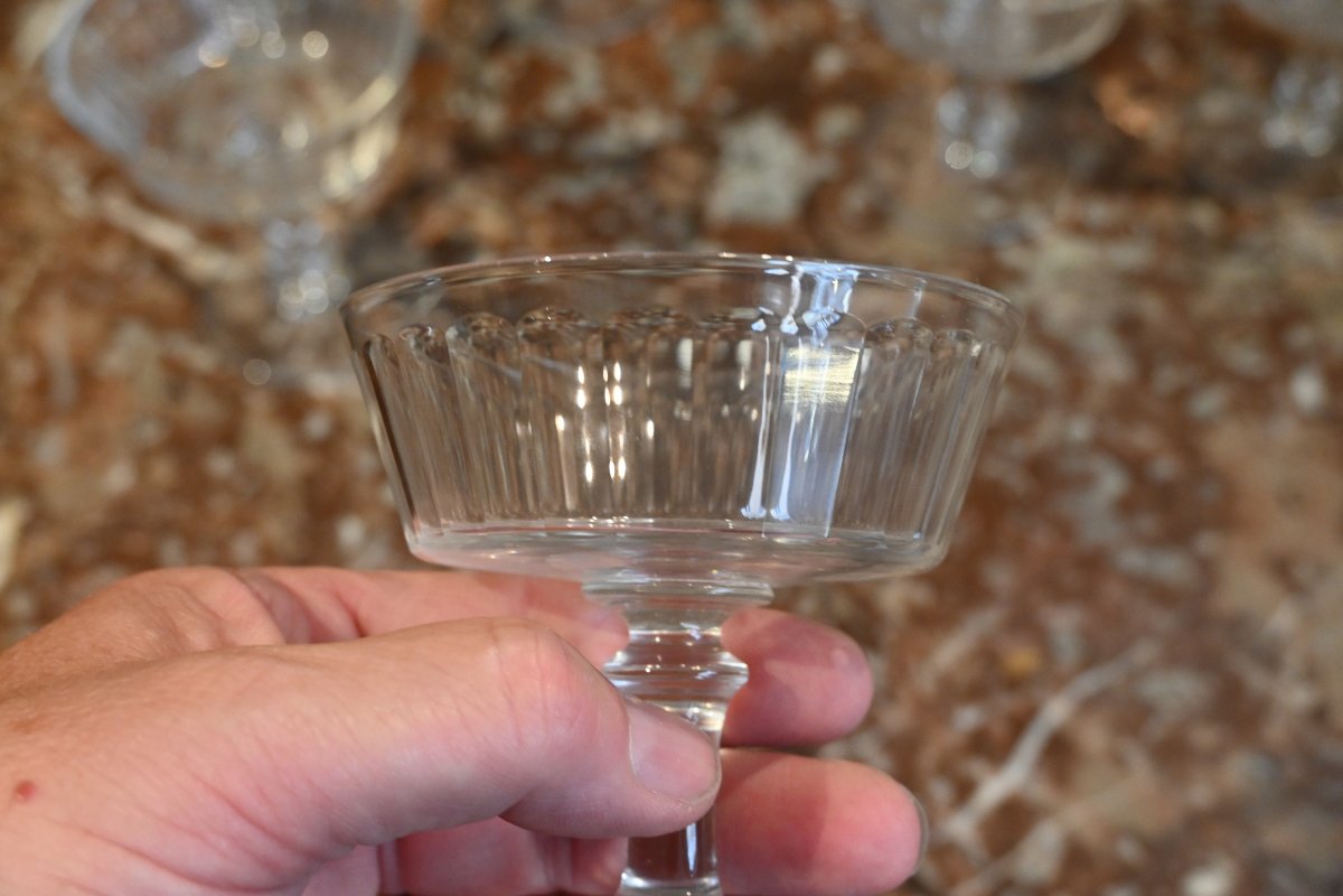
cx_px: 672
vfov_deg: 26.5
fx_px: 1902
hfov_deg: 38.9
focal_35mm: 51
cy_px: 448
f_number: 6.3
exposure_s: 1/50
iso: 2000
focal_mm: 34
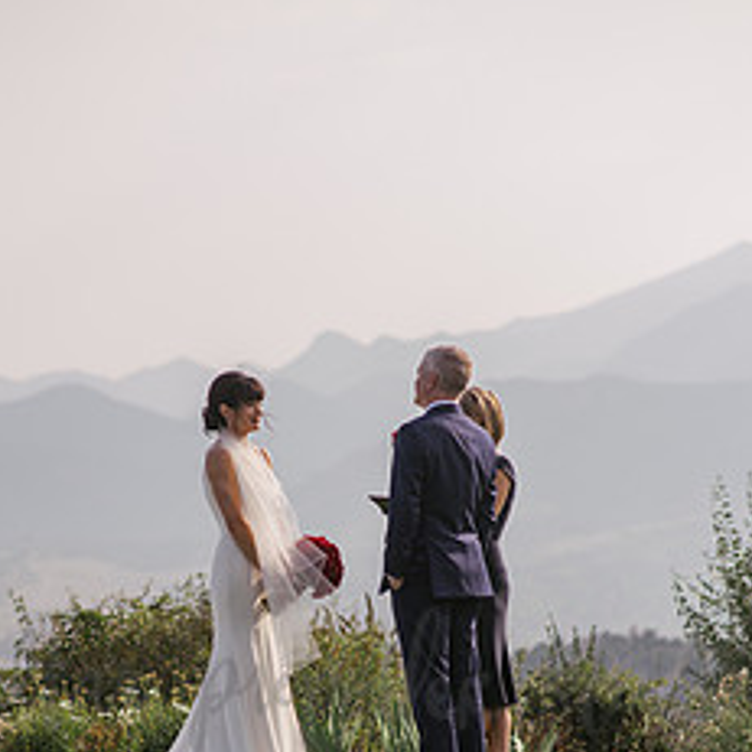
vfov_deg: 12.3
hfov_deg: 12.4
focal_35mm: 141
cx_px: 345
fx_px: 3465
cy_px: 680
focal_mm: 85
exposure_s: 1/4000
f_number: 2.5
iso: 160
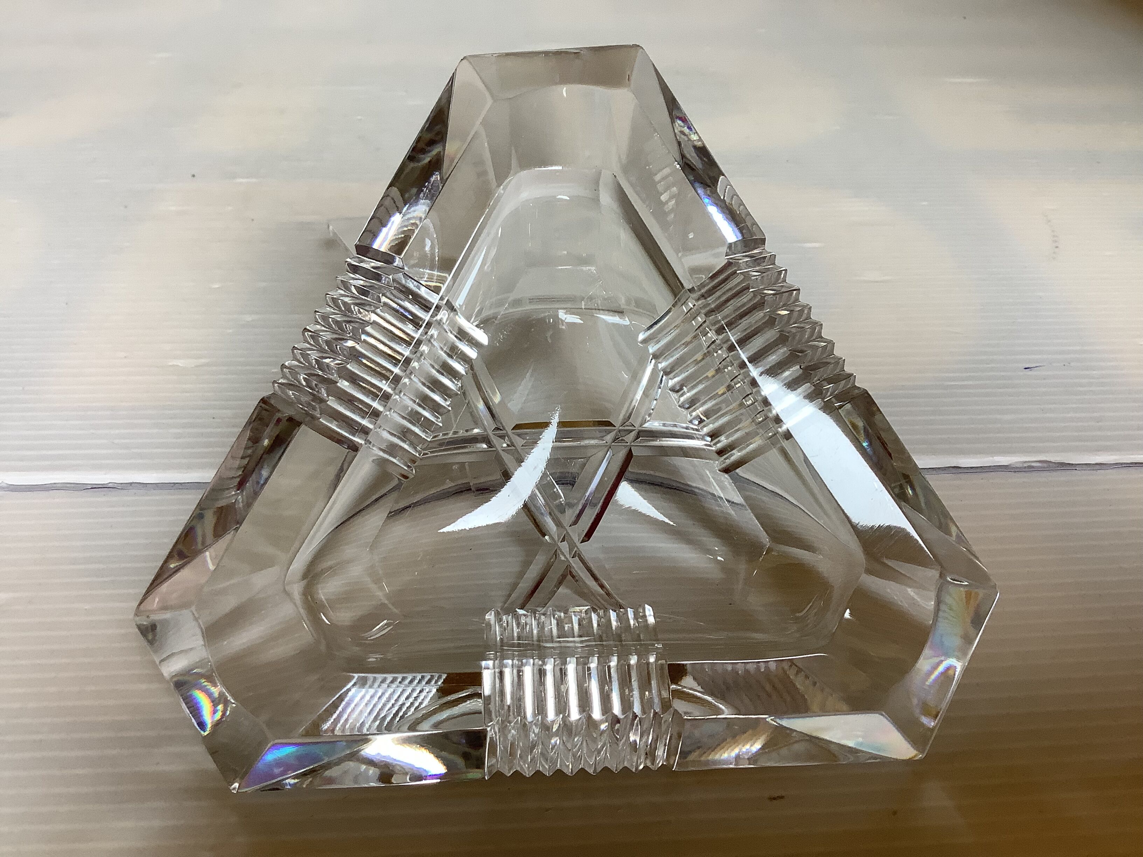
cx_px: 572
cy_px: 428
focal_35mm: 31
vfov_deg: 45.4
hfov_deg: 58.4
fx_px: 1024
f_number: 2.4
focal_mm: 3.3
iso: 80
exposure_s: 1/100
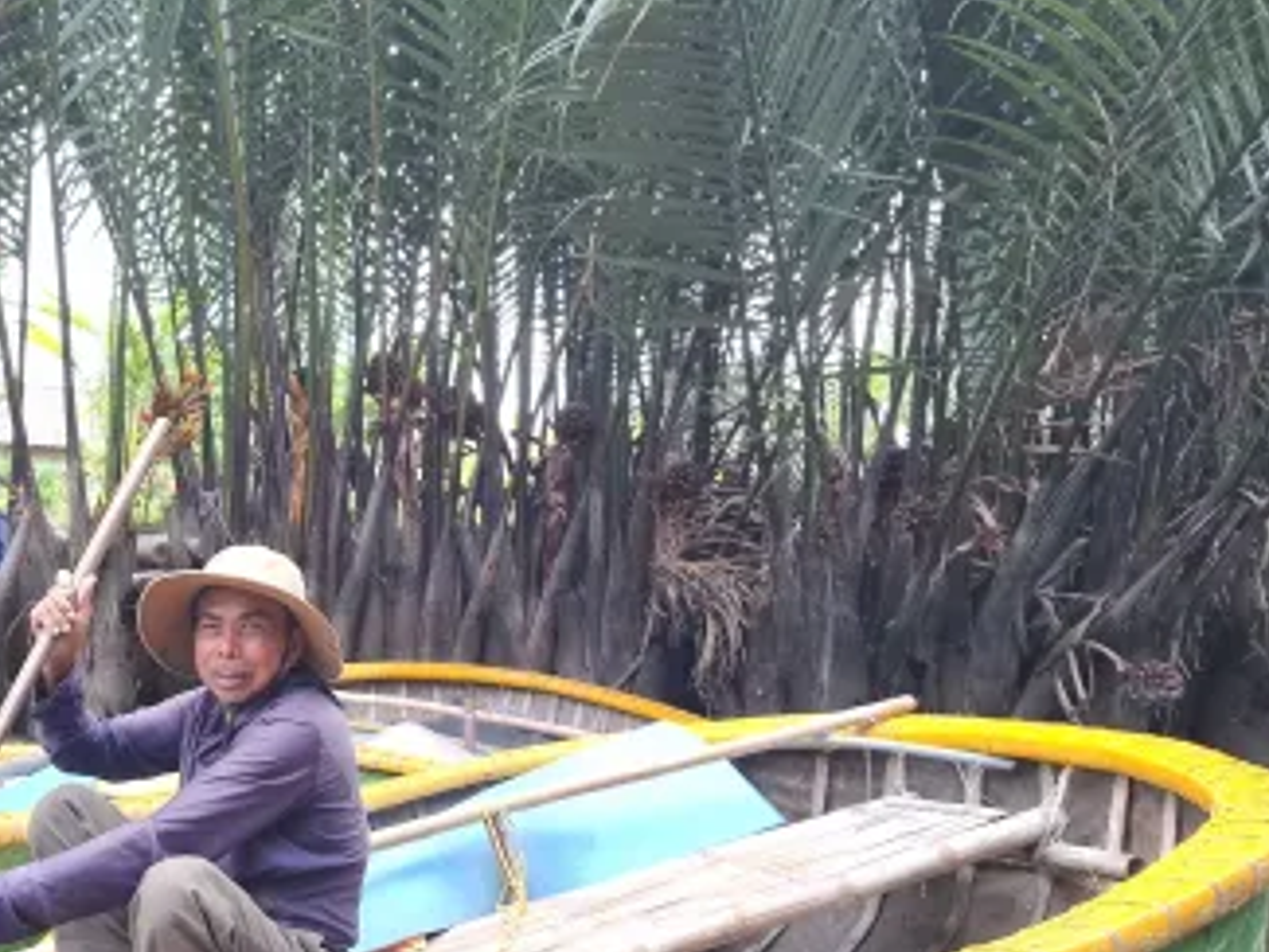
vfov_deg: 41.1
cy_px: 663
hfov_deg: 51.9
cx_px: 340
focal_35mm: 34
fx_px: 1247
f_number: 1.8
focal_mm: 5.54
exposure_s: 1/128
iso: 50
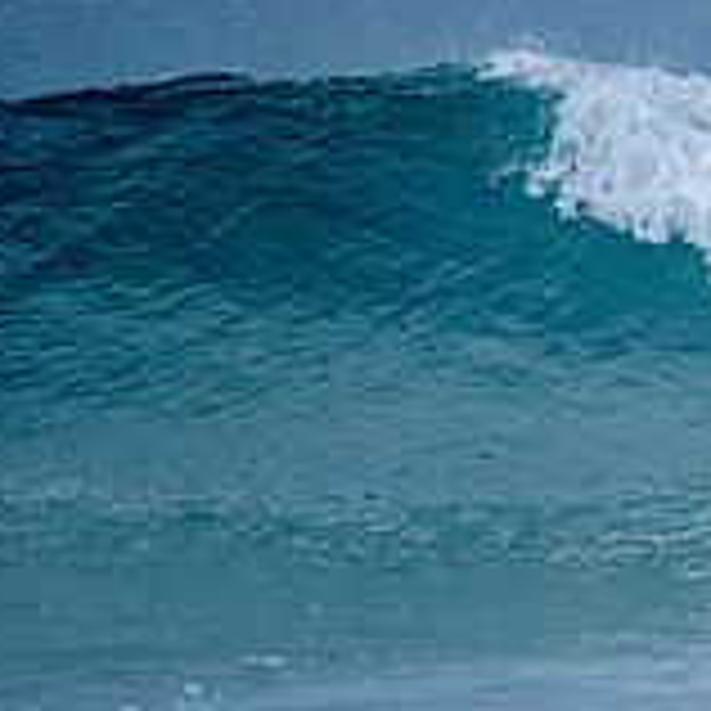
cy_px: 250
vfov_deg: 1.1
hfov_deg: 1.1
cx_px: 1274
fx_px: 36344
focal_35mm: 1564
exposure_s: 1/2000
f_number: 5.6
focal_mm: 500
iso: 360
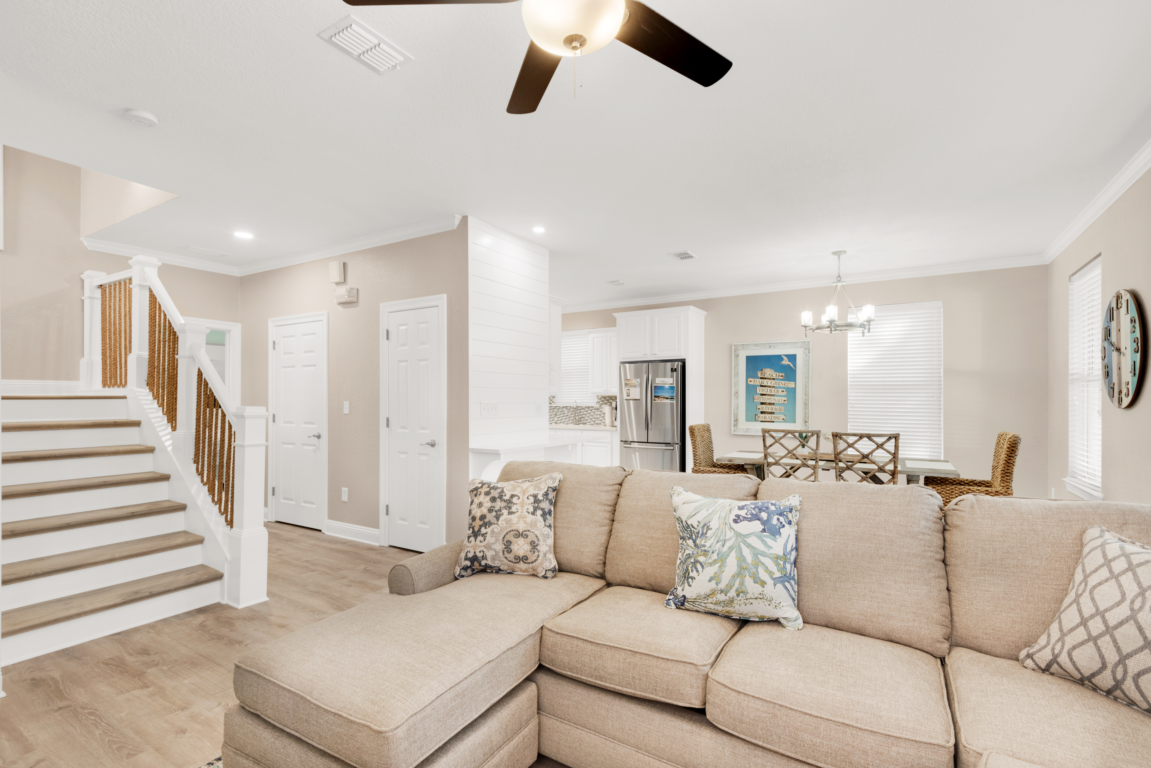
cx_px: 576
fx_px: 512
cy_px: 384
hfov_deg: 96.7
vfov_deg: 73.8
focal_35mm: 16
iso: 200
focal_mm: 16
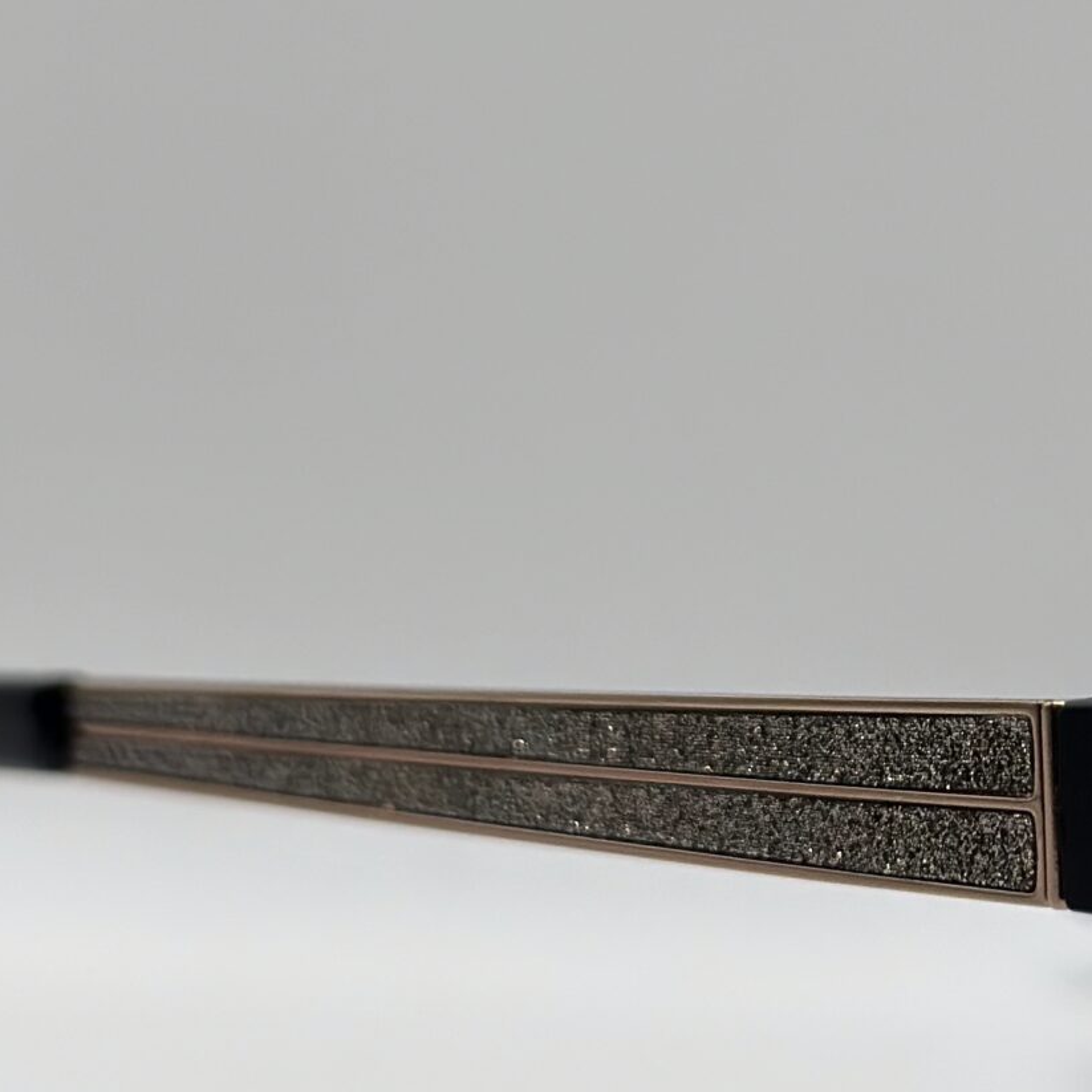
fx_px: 4711
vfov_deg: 13.2
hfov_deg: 13.1
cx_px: 1075
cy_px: 444
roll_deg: +0.7
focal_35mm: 132
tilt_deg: -7.3
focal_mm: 6.86
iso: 80
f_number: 1.78
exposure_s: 1/762
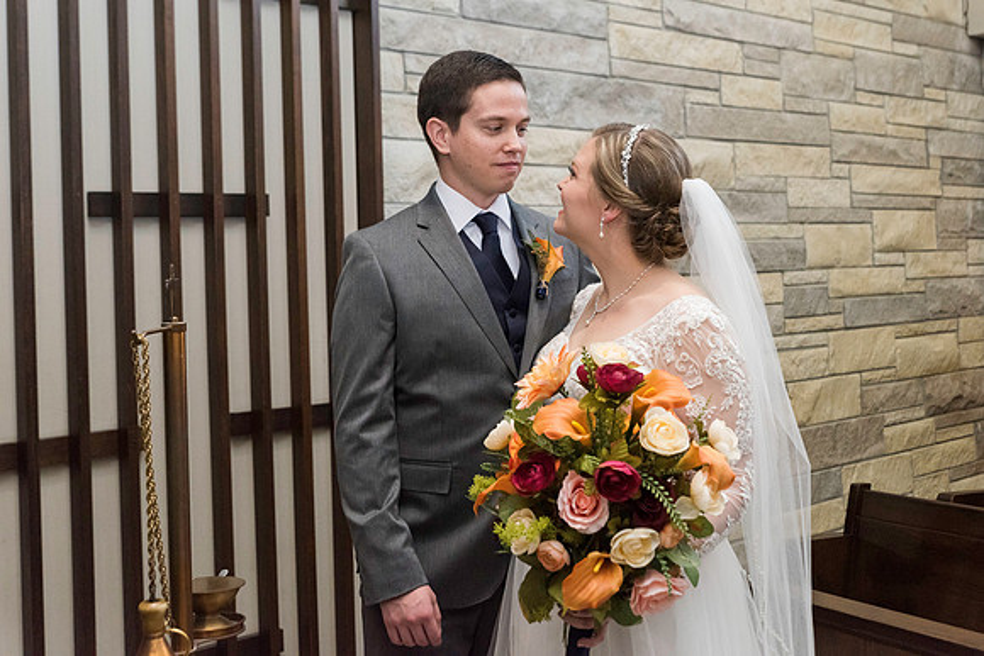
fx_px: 1319
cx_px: 593
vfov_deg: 27.9
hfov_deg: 40.7
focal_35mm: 48
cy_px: 260
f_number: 4.5
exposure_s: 1/160
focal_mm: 40
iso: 1250
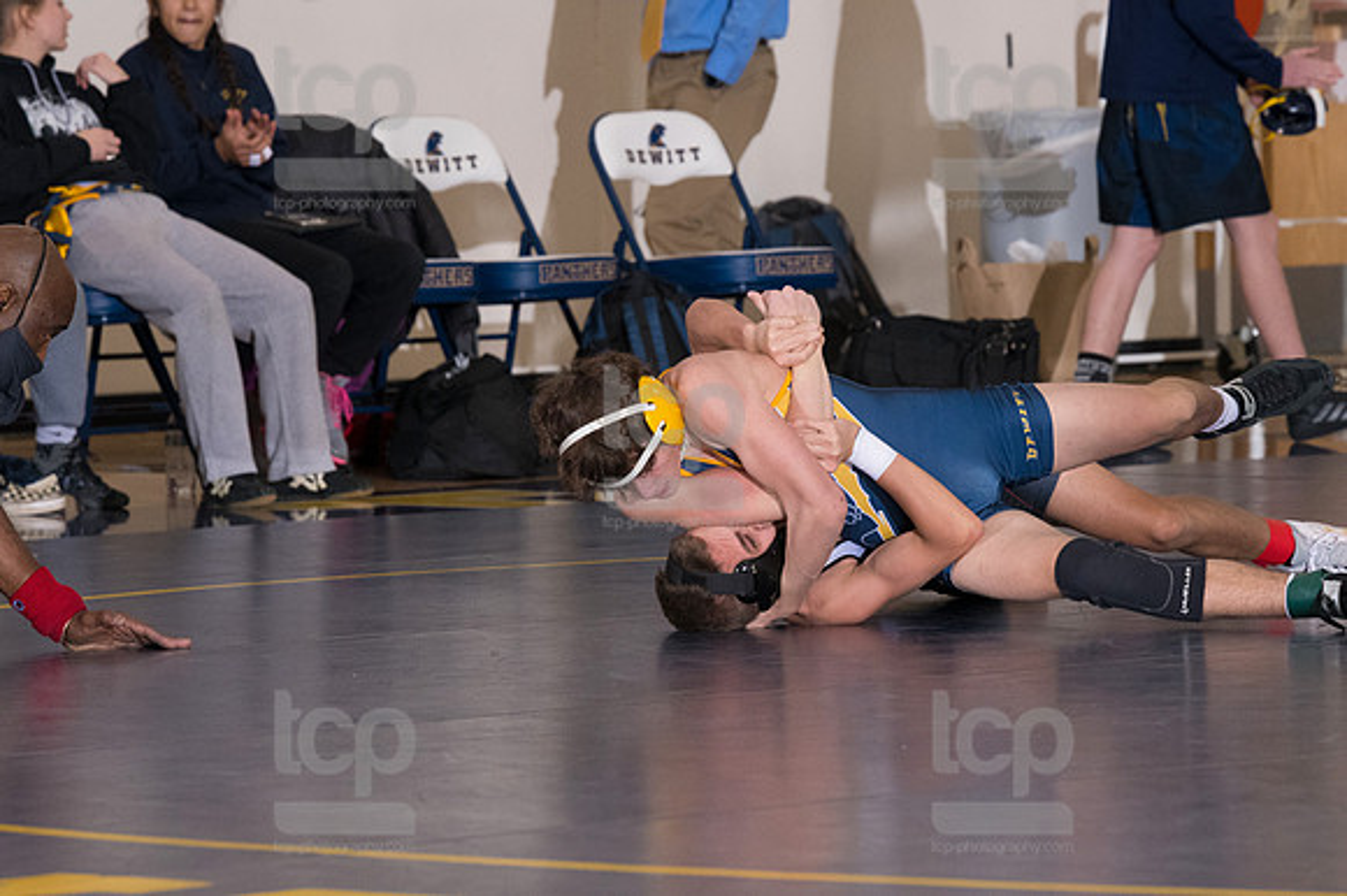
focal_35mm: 292
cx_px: 674
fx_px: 10919
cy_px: 448
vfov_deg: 4.7
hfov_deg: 7.1
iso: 2000
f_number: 5.6
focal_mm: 195
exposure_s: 1/250
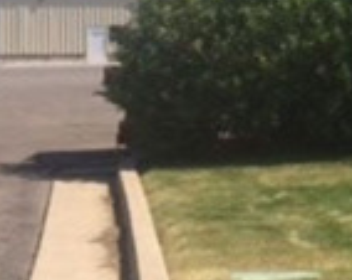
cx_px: 627
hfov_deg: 13.6
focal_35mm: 128
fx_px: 1331
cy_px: 42
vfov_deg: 12.0
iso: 32
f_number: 2.2
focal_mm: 4.15
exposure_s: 1/2283
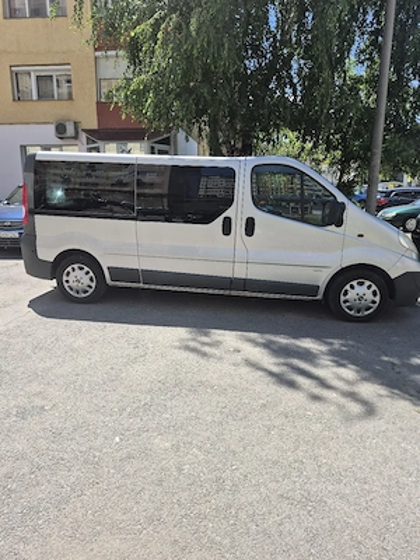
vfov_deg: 73.9
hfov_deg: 58.9
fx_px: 372
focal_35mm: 23
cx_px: 210
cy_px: 280
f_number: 1.8
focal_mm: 5.4
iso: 25
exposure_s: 1/1250
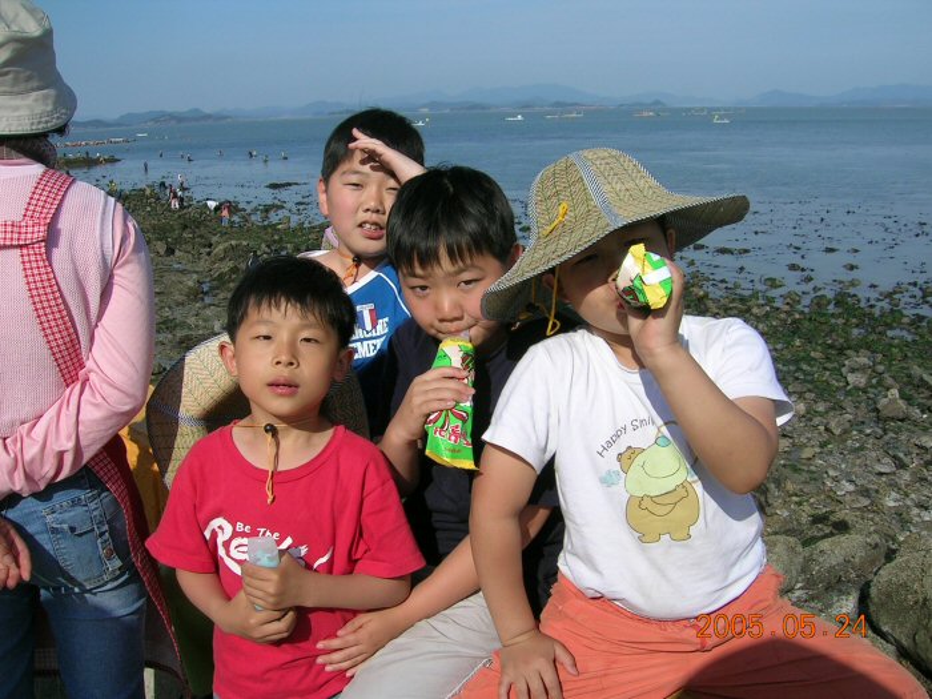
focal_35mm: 35
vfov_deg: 40.7
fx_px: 942
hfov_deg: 52.6
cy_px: 350
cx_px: 466
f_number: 4.8
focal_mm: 5.4
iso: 50
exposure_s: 1/772
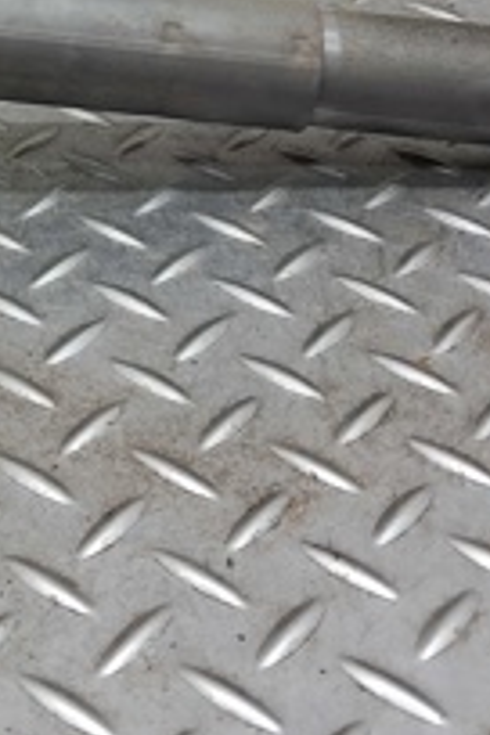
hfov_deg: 15.0
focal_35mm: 88
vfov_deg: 22.1
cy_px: -23
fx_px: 1797
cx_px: -90
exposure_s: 1/50
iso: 80
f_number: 1.8
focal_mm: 4
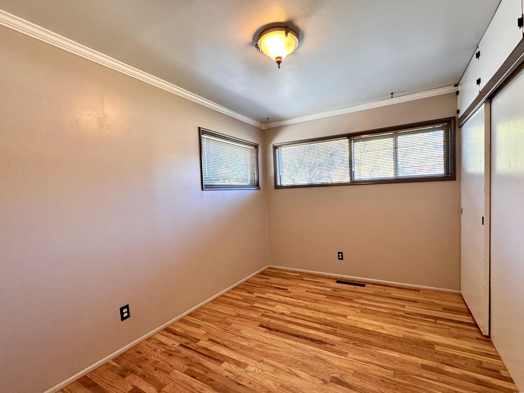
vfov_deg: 81.7
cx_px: 275
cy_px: 202
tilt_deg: -3.2
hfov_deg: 98.1
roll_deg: +0.7
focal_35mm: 15
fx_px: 227
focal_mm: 2.22
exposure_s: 1/120
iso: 250
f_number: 2.2
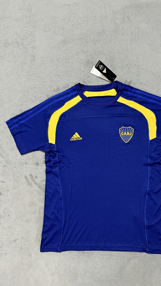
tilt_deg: -80.1
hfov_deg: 42.5
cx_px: 103
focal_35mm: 27
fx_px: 205
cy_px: 143
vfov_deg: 69.9
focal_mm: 6.76
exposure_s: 1/50
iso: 320
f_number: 1.78
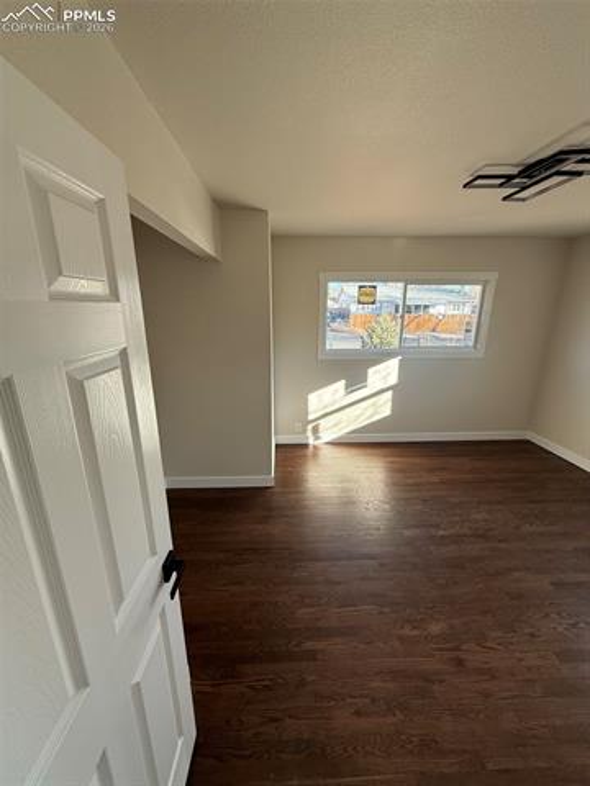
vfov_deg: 102.1
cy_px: 393
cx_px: 295
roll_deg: -2.3
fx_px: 318
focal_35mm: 14
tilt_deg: -14.8
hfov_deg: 85.7
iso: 64
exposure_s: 1/125
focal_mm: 2.22
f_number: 2.2
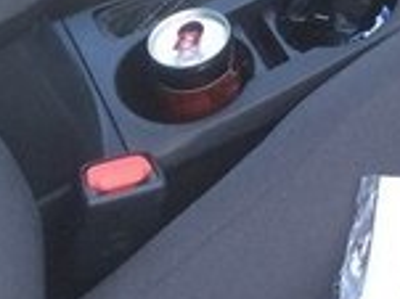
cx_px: 652
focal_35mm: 127
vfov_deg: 10.5
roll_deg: +0.8
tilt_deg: -35.0
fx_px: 1466
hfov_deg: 14.2
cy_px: -329
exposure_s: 1/33
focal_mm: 4.15
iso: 40
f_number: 2.2
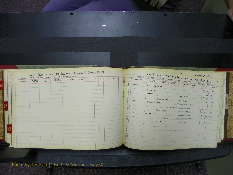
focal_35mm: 26
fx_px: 175
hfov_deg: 67.3
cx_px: 116
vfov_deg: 53.1
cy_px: 88
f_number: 2.8
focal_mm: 4.6
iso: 100
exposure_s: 1/30
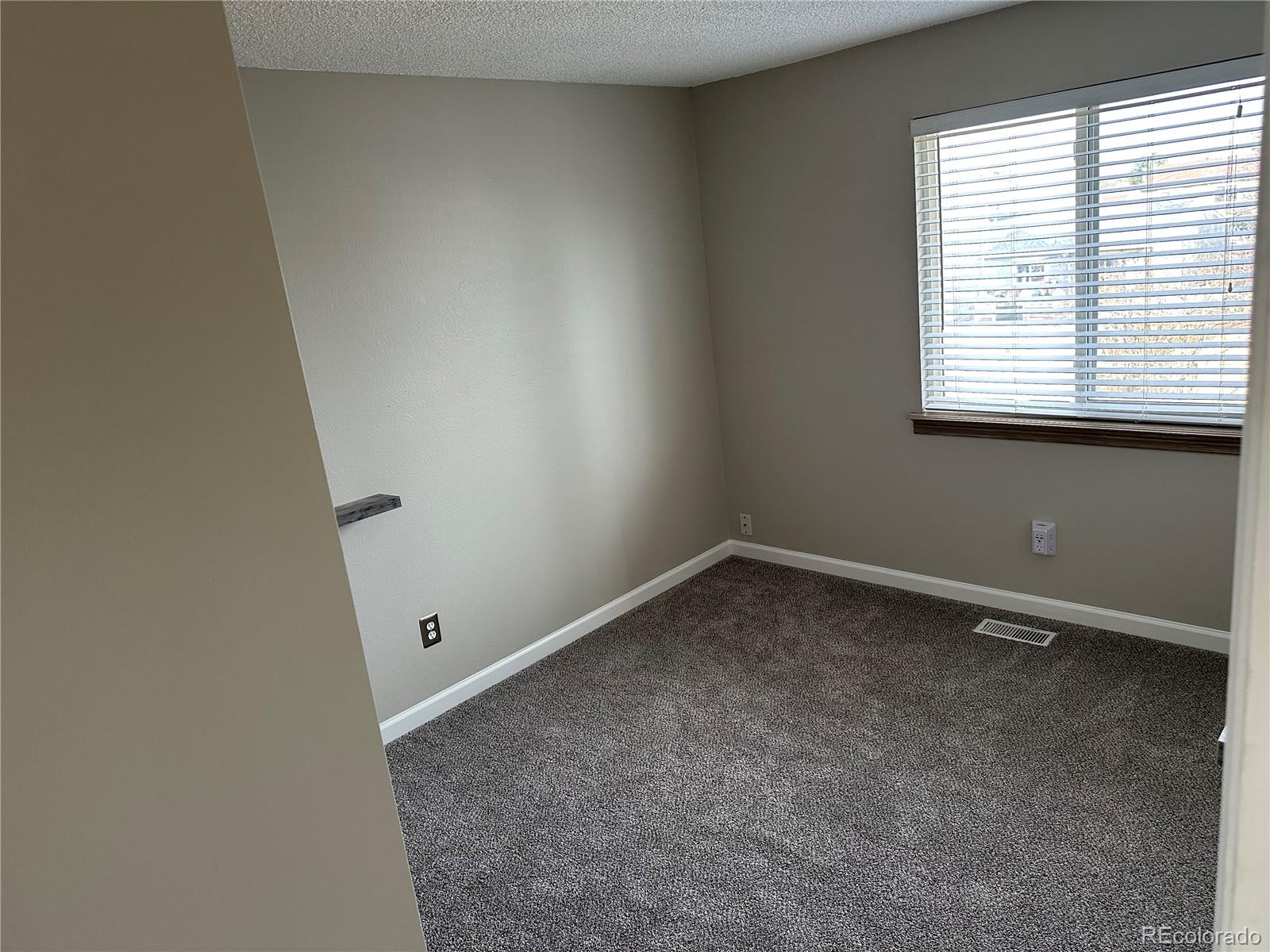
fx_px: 881
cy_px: 476
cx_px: 635
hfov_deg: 71.6
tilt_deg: -13.9
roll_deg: +7.8
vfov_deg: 56.8
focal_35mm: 24
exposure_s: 1/79
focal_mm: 6.86
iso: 250
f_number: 1.78
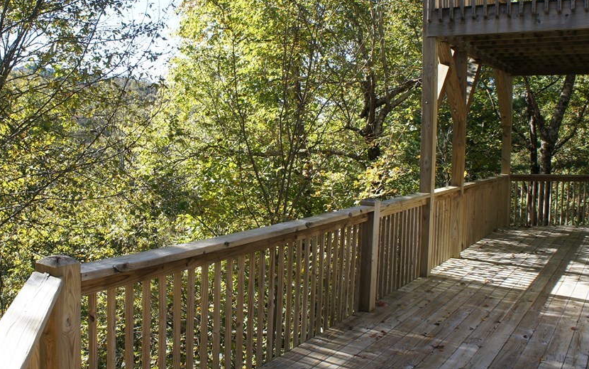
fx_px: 578
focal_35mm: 36
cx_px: 231
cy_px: 151
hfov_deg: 53.6
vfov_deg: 35.2
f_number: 7.1
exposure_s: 1/125
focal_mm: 18
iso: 200
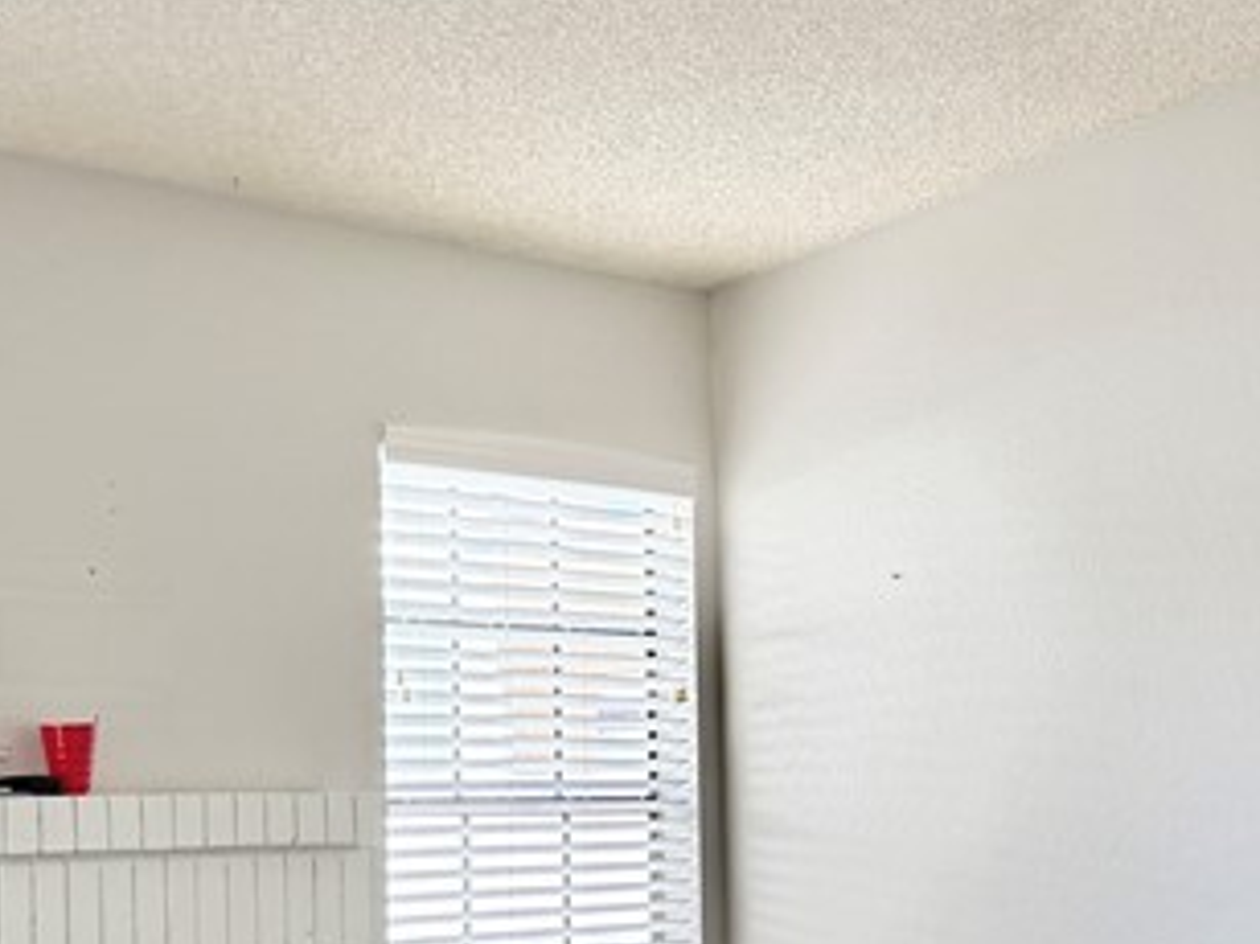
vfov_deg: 18.2
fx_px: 2911
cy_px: 768
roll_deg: +0.5
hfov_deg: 23.6
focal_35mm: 80
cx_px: 1198
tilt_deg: -0.6
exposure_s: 1/188
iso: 100
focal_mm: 6.76
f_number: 1.78
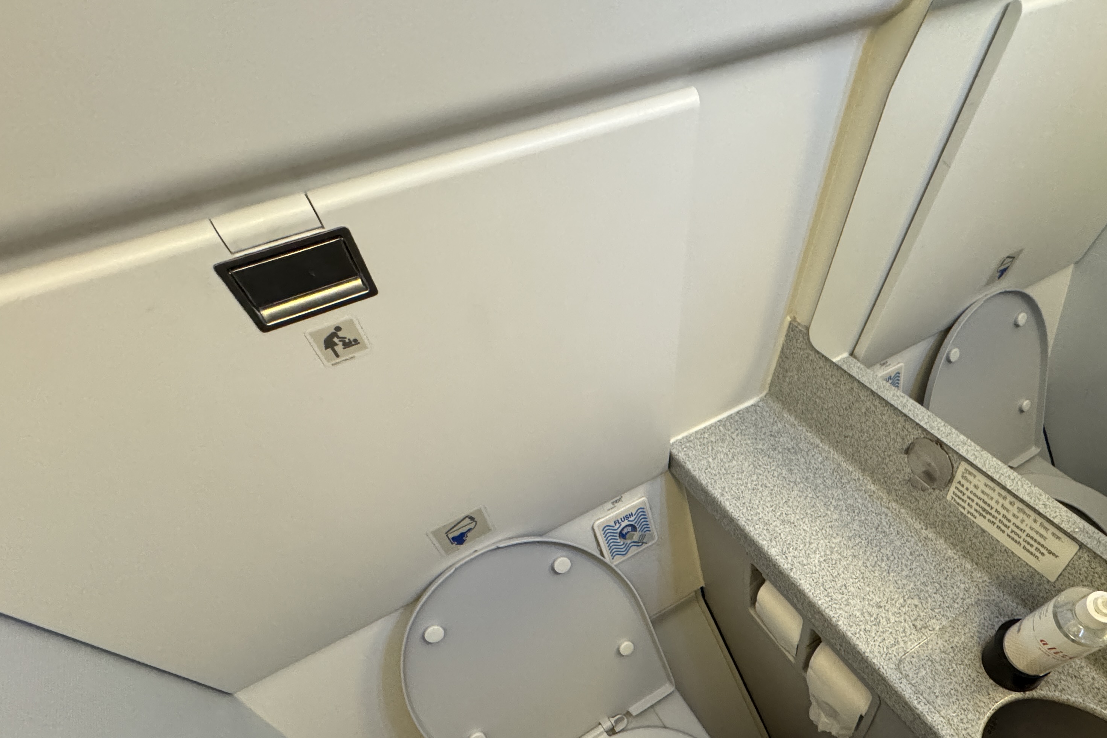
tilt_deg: -53.6
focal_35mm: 20
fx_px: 615
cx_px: 711
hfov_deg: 81.9
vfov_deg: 58.8
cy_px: 549
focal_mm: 2.22
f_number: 2.2
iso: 800
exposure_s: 1/57
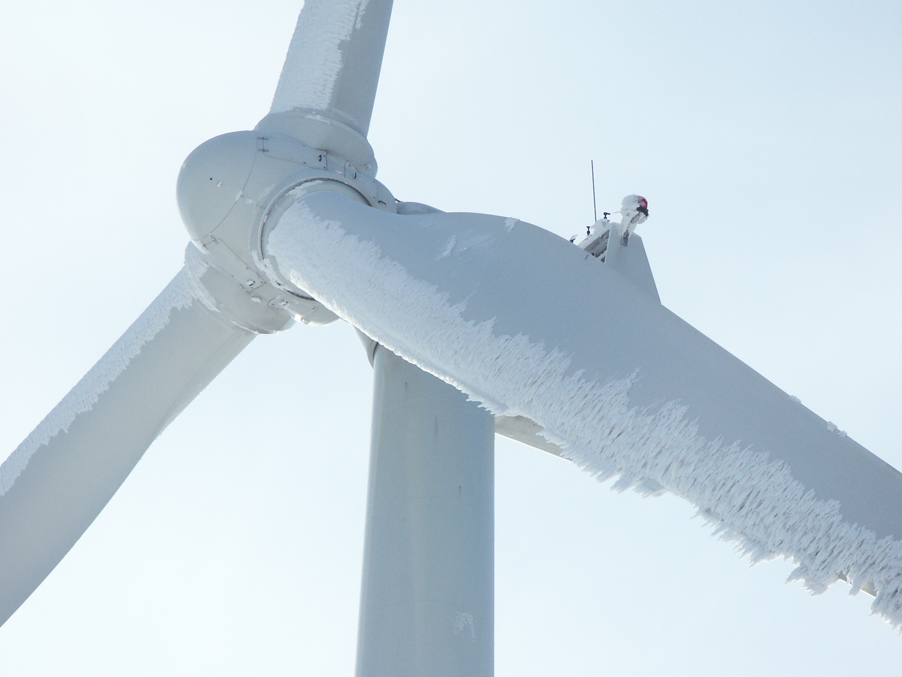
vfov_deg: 6.5
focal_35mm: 230
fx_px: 5994
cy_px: 359
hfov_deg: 8.6
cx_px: 485
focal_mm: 50.69
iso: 100
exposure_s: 1/640
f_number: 7.1
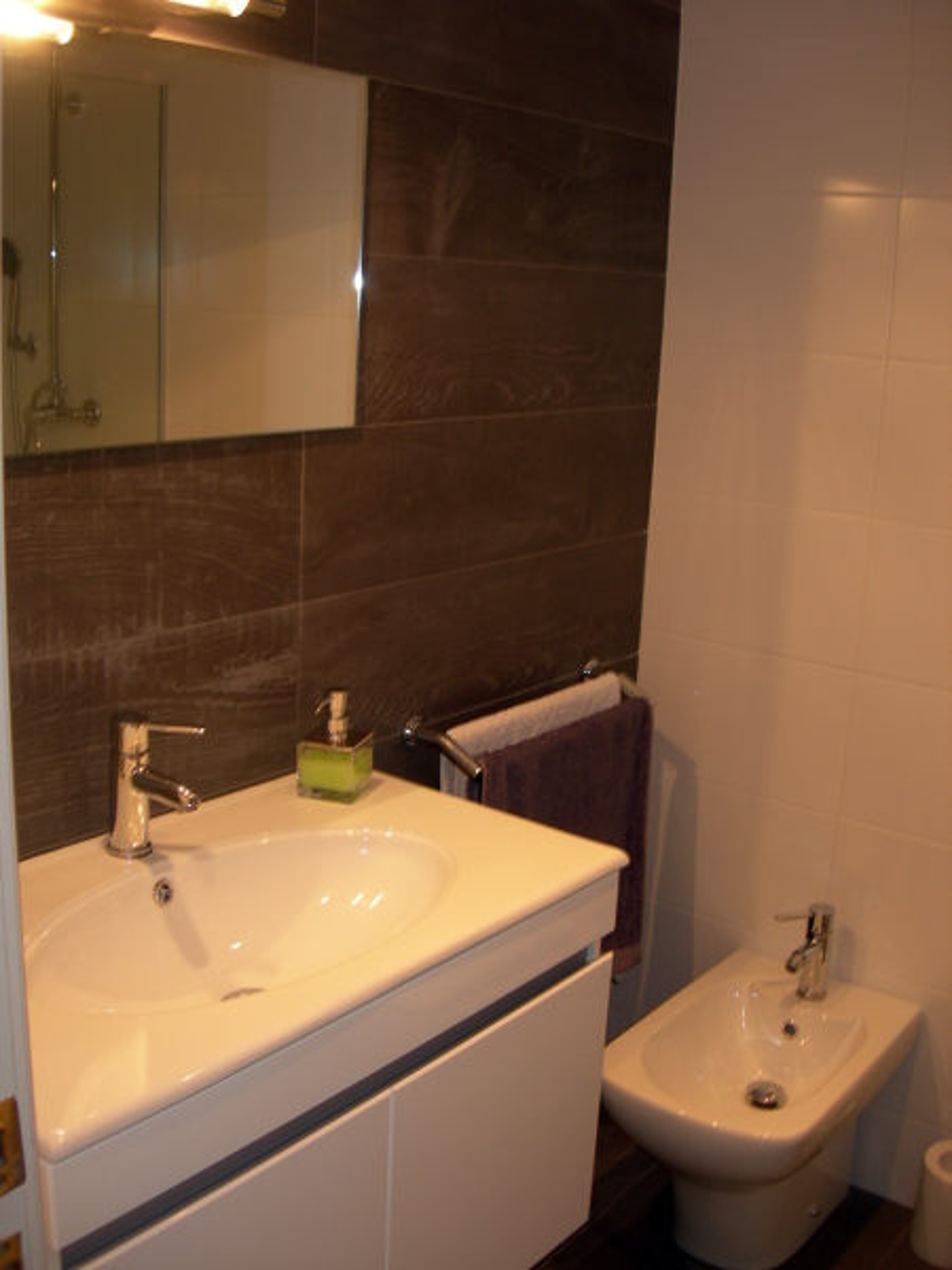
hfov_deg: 37.7
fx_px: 1393
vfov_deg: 49.0
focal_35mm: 38
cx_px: 476
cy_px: 635
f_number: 2.8
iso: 50
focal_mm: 7.8
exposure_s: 1/30
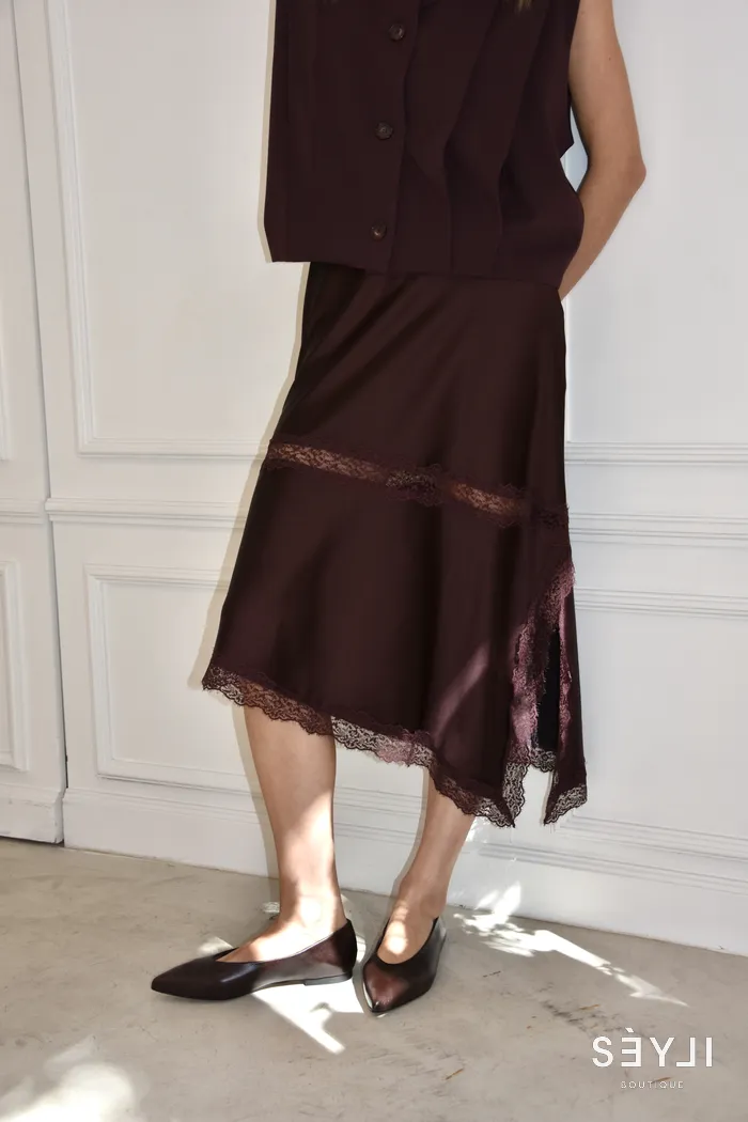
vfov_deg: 41.1
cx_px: 374
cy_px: 561
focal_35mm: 48
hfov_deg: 28.1
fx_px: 1496
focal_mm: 32
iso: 200
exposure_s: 1/200
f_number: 4.2
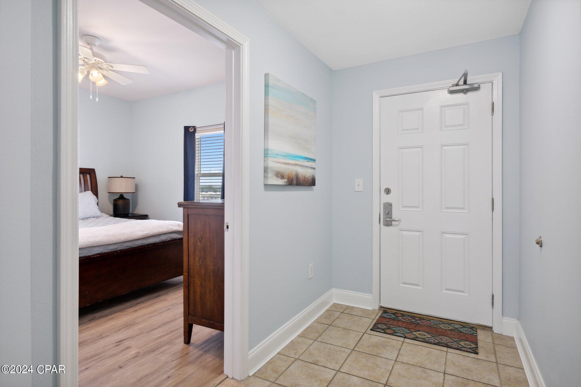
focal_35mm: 19
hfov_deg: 86.9
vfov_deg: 64.5
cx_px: 290
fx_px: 307
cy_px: 194
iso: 500
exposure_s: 1/5
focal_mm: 19
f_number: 9
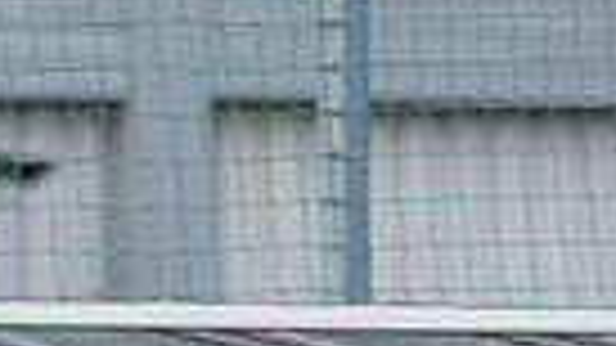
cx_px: -35
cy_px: 1032
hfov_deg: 0.8
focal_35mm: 2684
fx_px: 43832
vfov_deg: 0.5
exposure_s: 1/1000
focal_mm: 300
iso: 400
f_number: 3.2
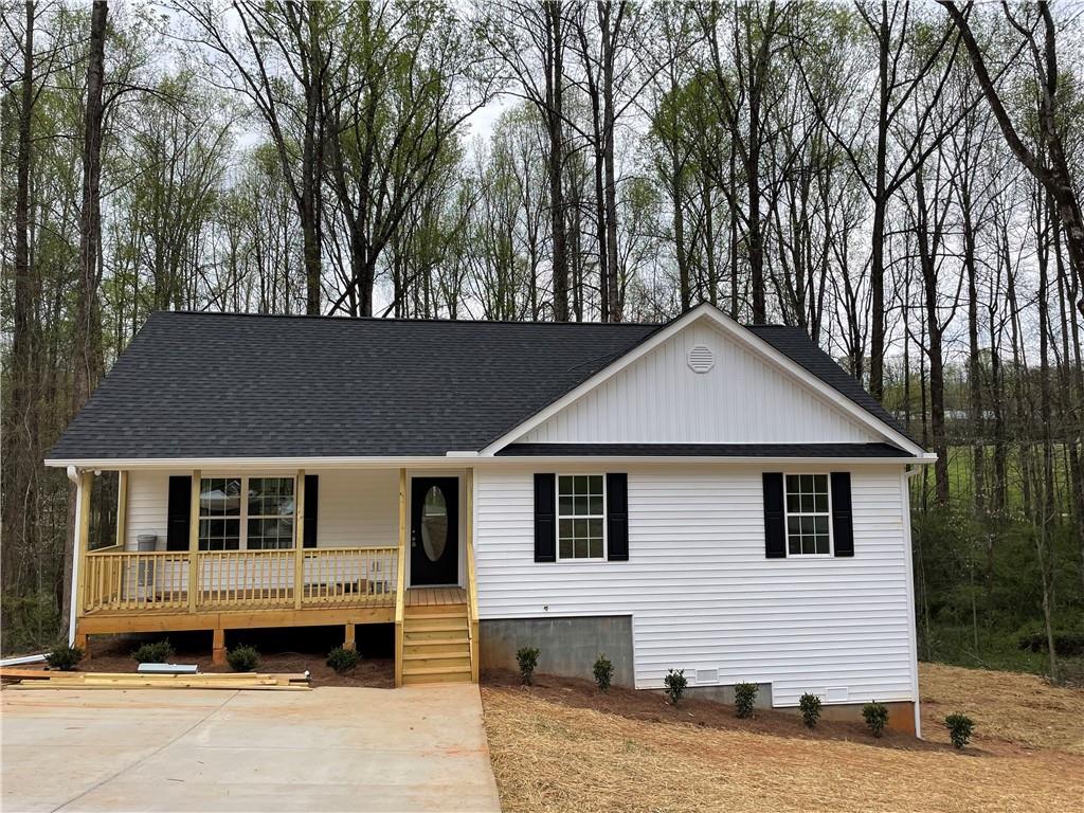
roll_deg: +0.6
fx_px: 814
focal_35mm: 26
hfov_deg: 67.3
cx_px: 542
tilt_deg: +4.8
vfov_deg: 53.1
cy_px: 406
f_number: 1.6
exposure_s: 1/785
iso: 32
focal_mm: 4.2
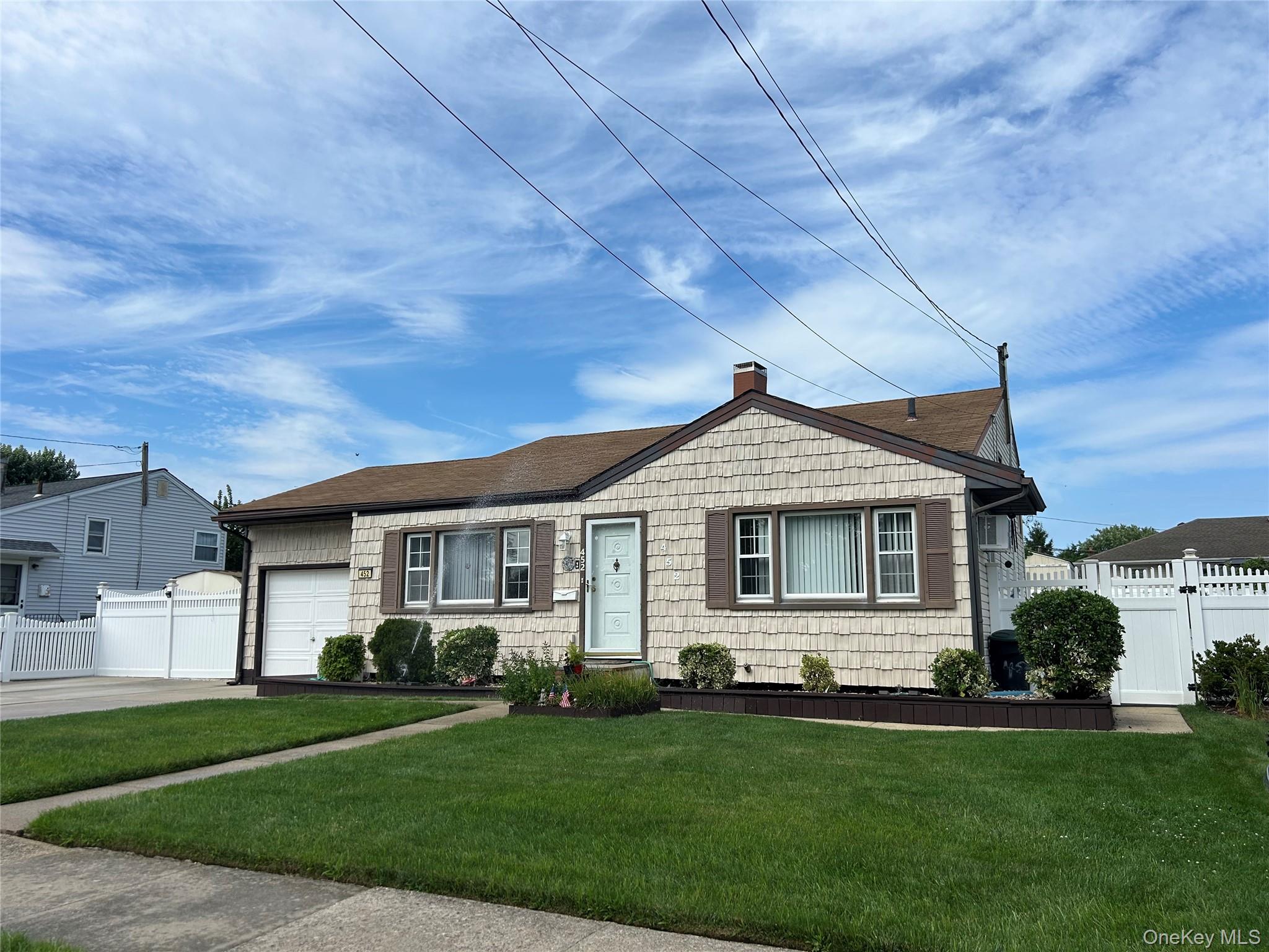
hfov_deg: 67.3
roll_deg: +0.5
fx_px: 953
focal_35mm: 26
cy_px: 476
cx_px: 634
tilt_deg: +8.2
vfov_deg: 53.1
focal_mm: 5.7
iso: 50
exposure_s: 1/5319
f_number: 1.5
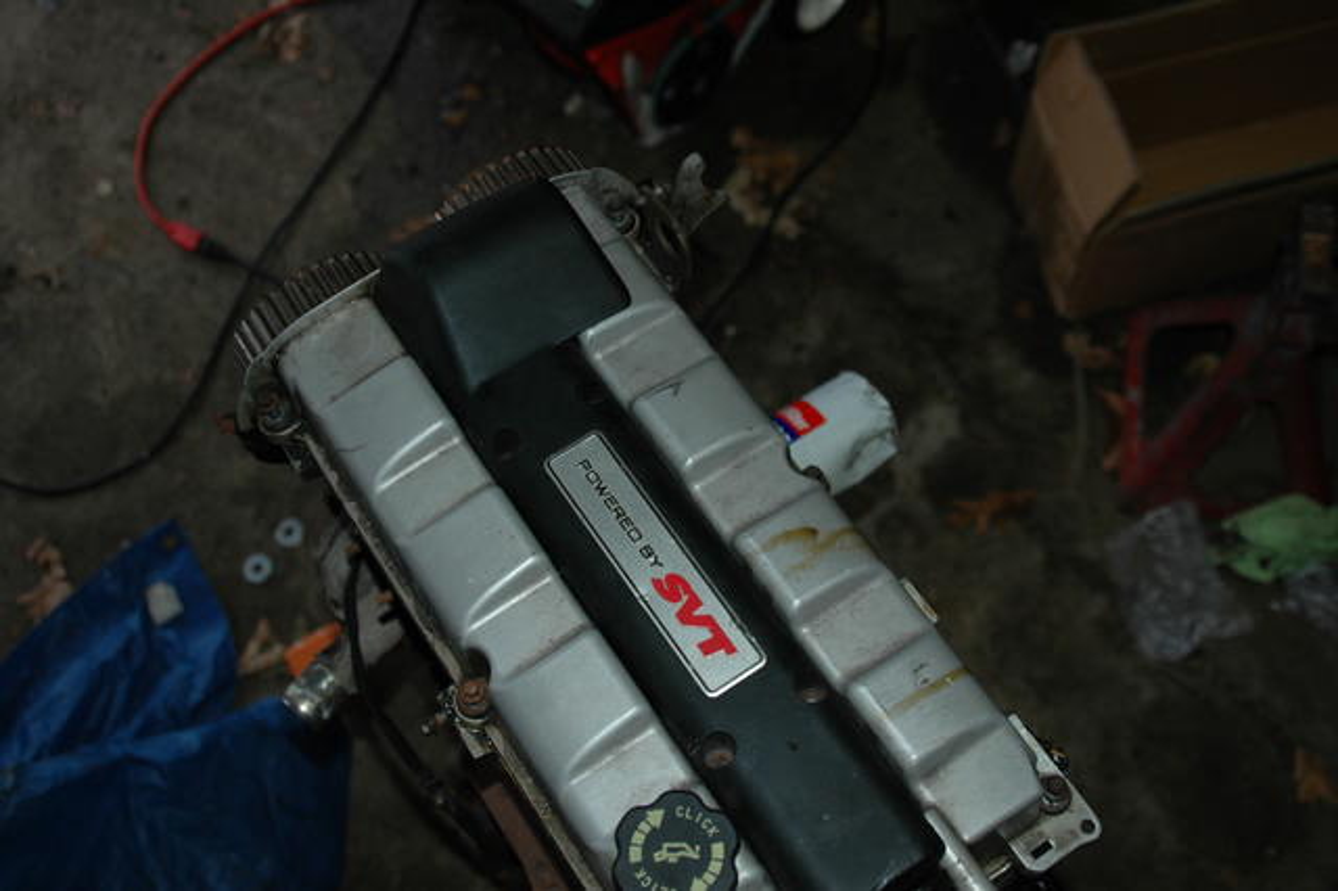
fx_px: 1560
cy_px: 446
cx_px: 669
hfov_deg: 46.4
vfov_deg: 31.9
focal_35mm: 42
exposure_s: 1/60
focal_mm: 28
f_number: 3.5
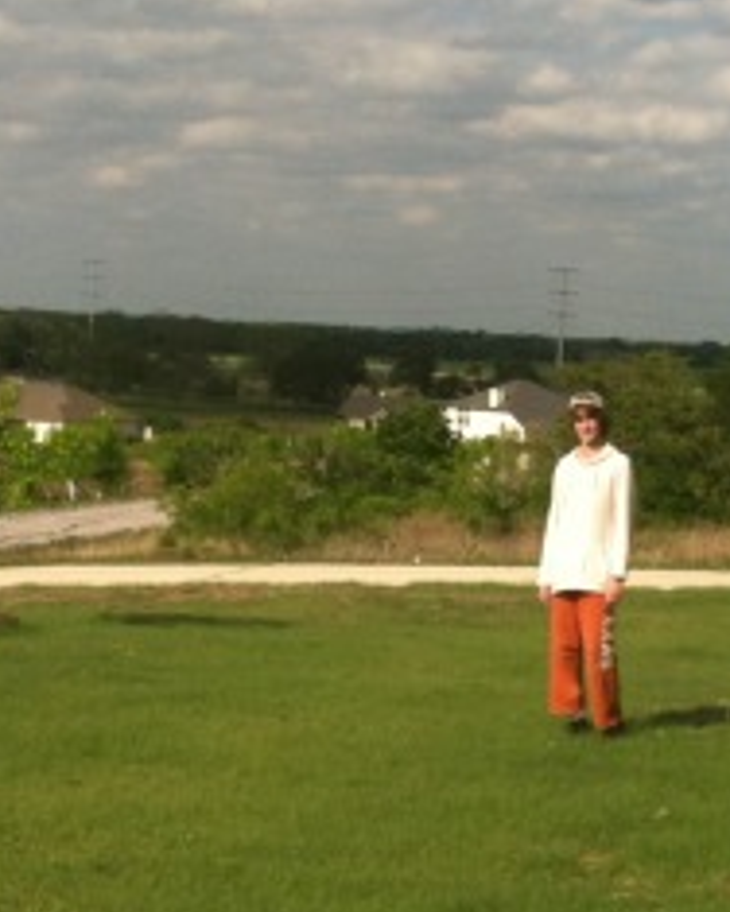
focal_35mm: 93
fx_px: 2512
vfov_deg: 20.6
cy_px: 411
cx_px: 454
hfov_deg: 16.5
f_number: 2.8
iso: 80
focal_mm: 3.85
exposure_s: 1/1579
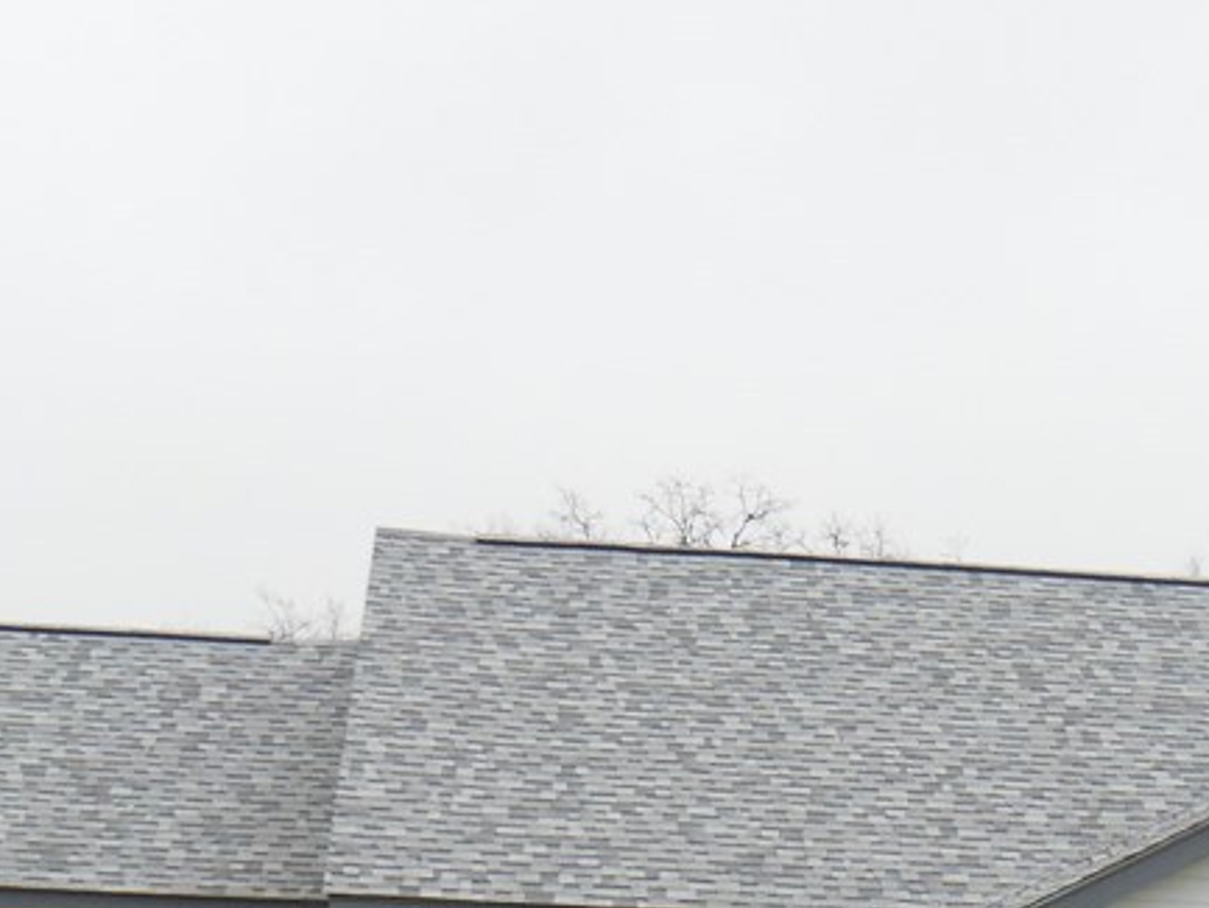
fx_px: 4961
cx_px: 1139
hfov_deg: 13.7
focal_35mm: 142
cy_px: 866
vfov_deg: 10.4
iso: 250
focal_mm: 10.7
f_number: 5
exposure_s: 1/250
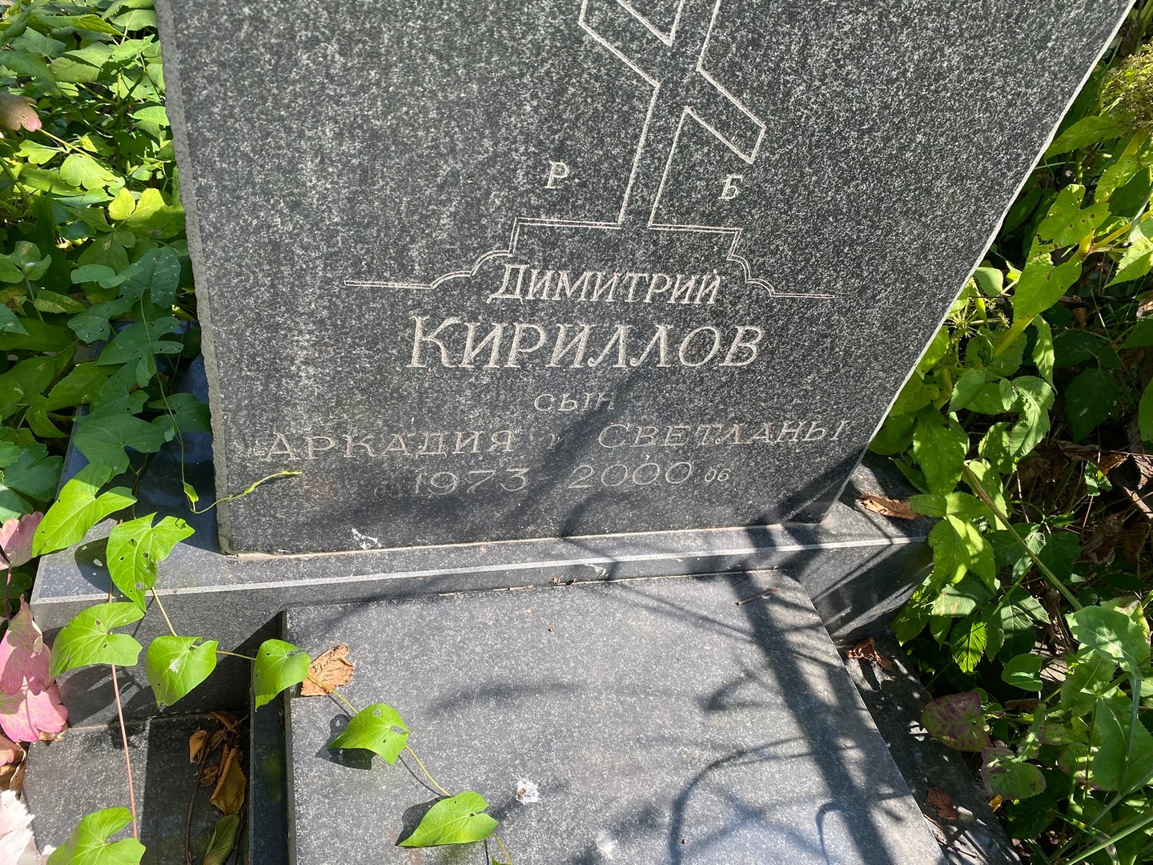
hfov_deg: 67.3
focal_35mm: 26
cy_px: 432
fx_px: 866
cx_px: 576
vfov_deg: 53.1
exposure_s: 1/616
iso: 32
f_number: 1.8
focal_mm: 4.25
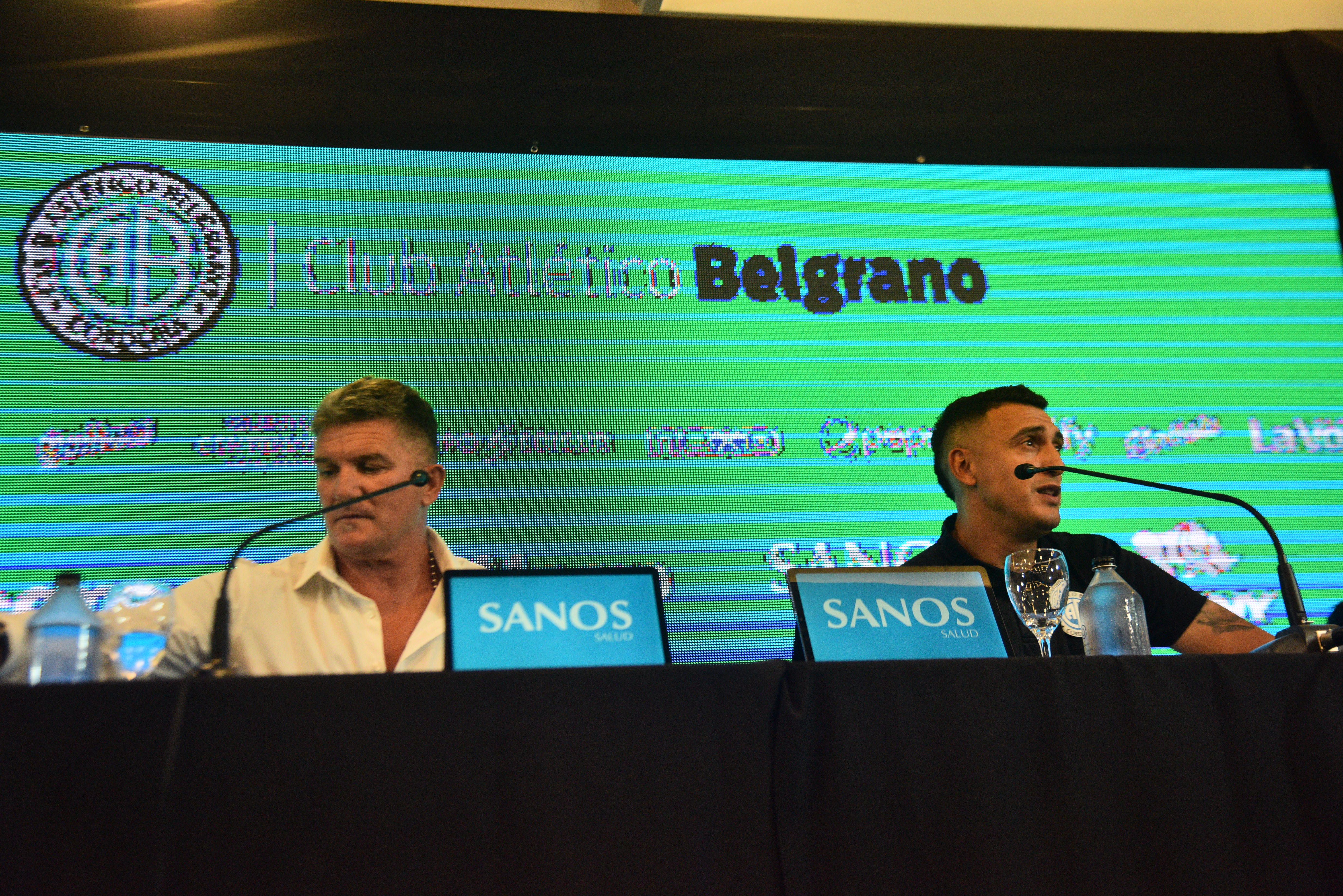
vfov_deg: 29.2
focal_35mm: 46
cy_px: 448
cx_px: 672
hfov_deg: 42.7
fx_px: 1716
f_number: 4
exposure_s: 1/400
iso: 2000
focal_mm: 46
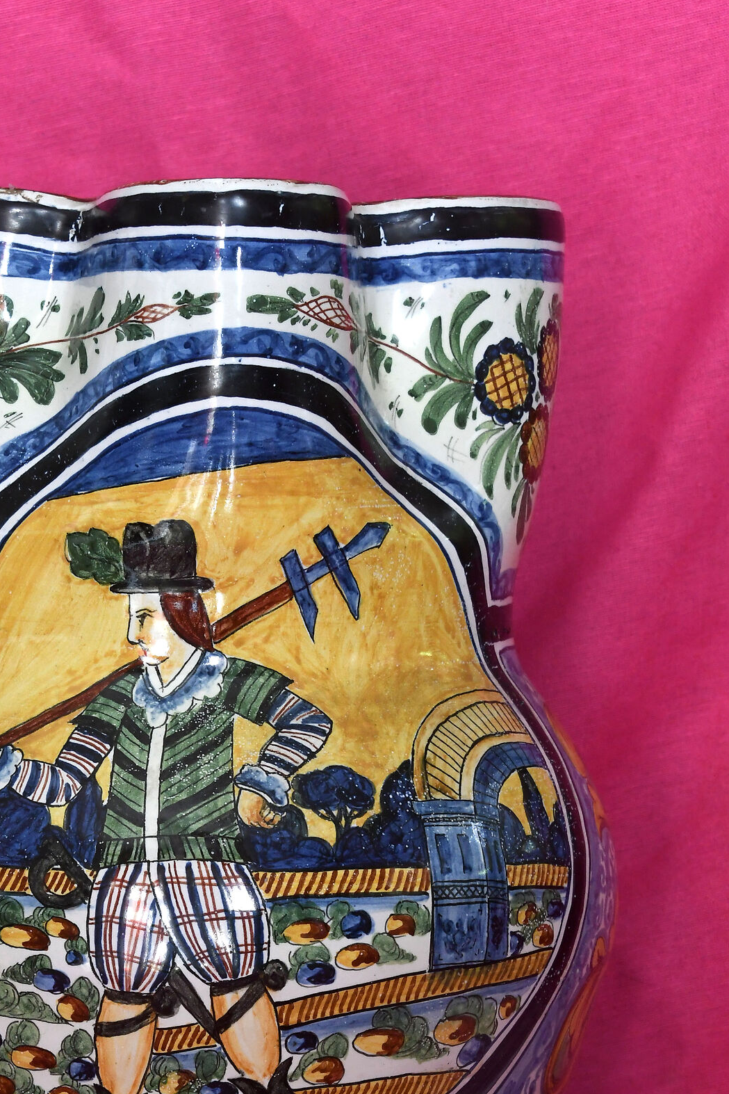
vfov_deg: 17.1
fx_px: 3614
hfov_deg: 11.5
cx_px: 202
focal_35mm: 119
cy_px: 803
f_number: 13
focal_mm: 52
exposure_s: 1/4
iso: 1250
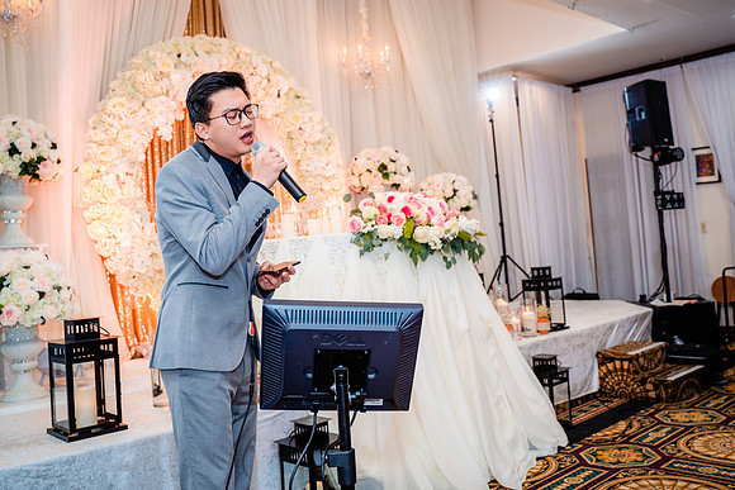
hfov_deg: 57.9
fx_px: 665
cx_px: 368
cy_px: 205
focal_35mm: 33
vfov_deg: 40.4
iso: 640
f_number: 3.5
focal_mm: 28
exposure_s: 1/160
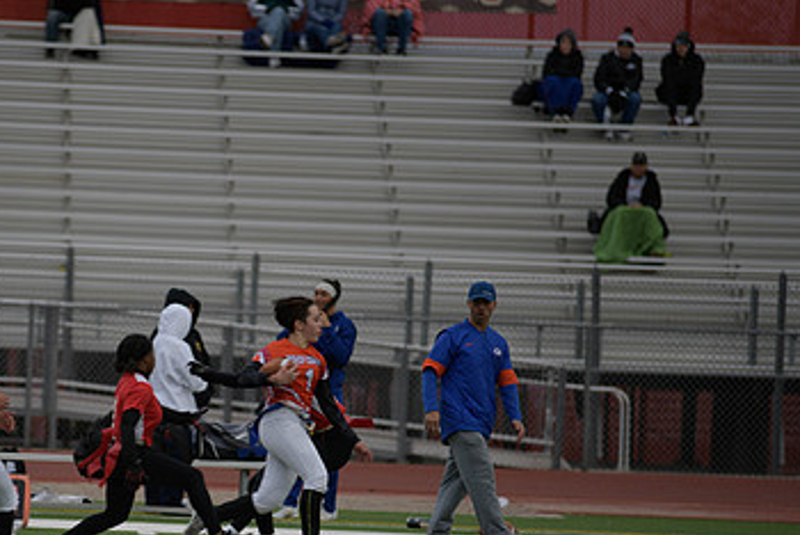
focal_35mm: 331
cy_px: 438
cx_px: 174
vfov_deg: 4.2
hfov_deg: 6.2
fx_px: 7361
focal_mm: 200
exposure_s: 1/200
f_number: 2.8
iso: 110
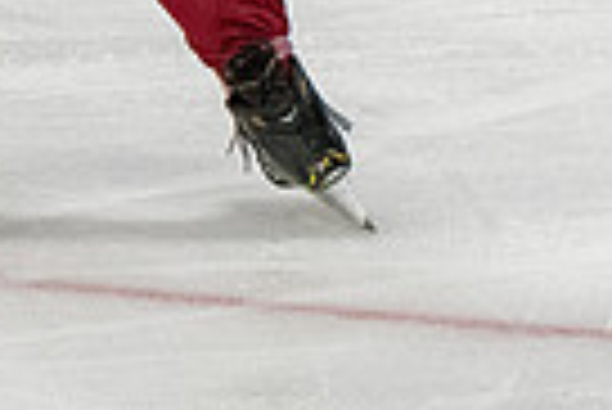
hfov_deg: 2.9
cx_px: -278
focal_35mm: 697
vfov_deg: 2.0
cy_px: -516
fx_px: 11861
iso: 2500
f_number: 3.5
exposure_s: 1/800
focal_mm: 86
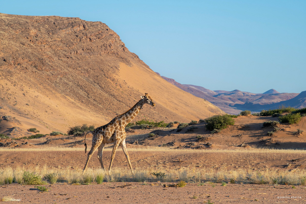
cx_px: 154
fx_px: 1708
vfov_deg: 6.8
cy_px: 102
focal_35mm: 201
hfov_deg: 10.2
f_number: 9
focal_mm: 200
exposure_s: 1/500
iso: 200
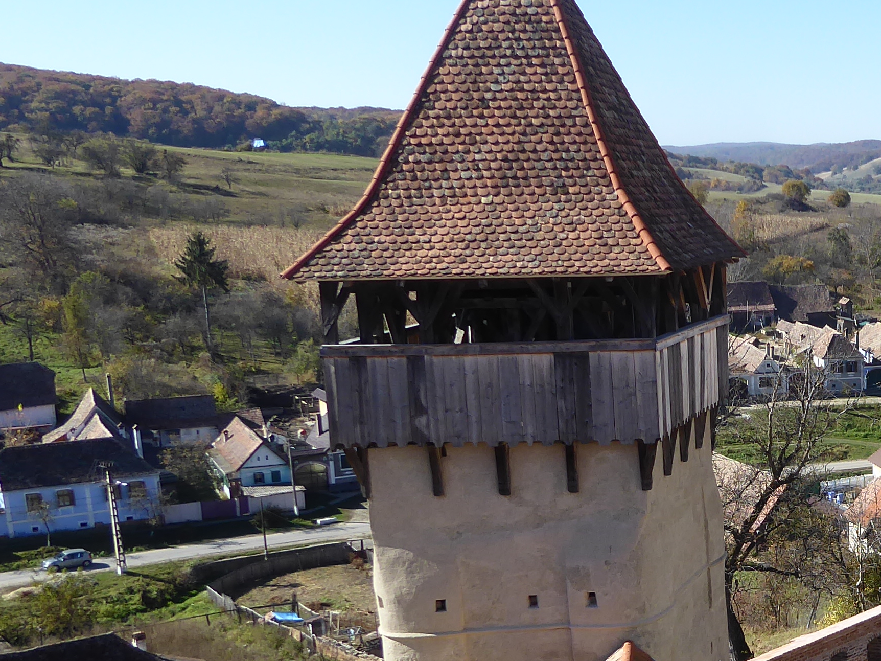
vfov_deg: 24.8
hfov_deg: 31.1
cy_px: 534
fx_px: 1476
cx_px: 853
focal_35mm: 58
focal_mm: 4.3
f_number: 3.3
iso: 80
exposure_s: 1/500
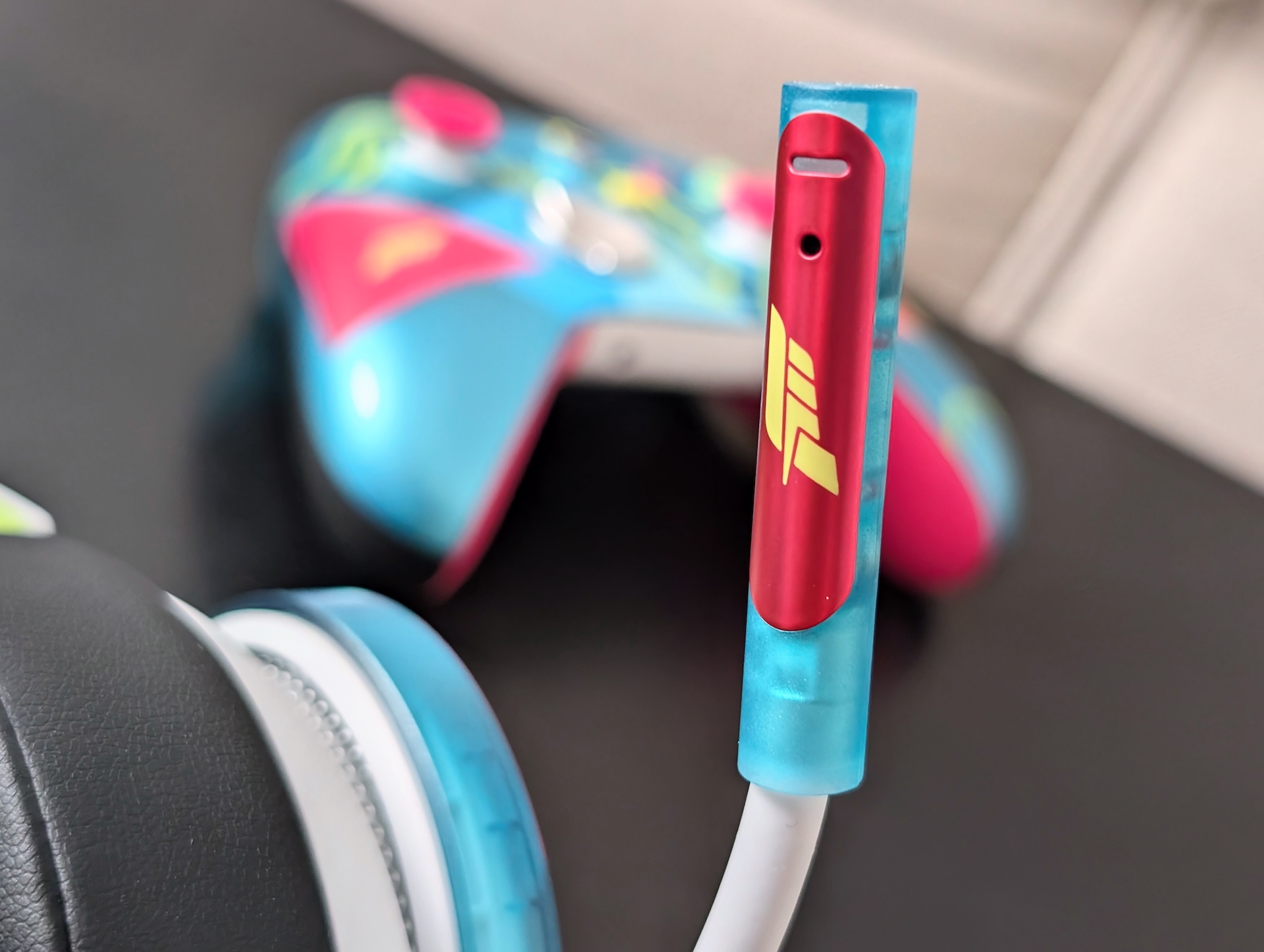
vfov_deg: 29.8
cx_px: 632
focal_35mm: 49
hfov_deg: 38.9
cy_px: 476
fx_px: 1792
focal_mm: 6.9
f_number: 1.68
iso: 131
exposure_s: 1/64.6
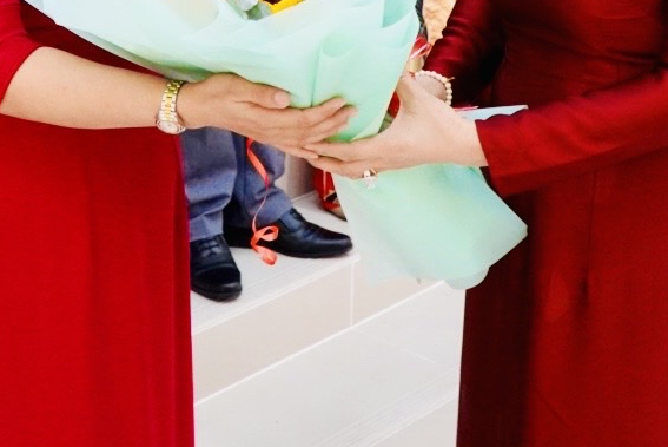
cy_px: -94
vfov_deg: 16.9
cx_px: 256
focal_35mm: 77
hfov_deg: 26.2
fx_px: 1430
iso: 1000
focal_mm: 18
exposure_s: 1/160
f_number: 4
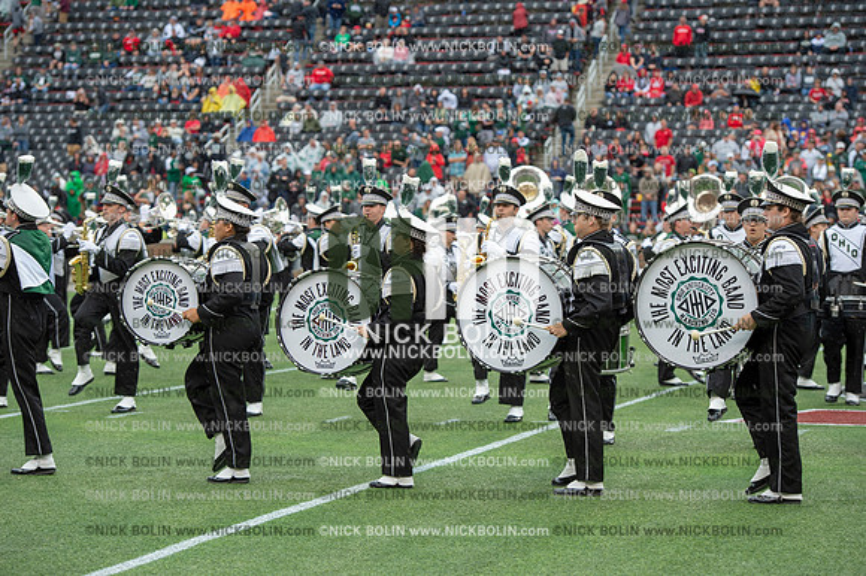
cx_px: 433
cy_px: 288
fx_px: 2524
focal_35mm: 105
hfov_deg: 19.5
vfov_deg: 13.0
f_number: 4
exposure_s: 1/500
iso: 400
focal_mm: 105
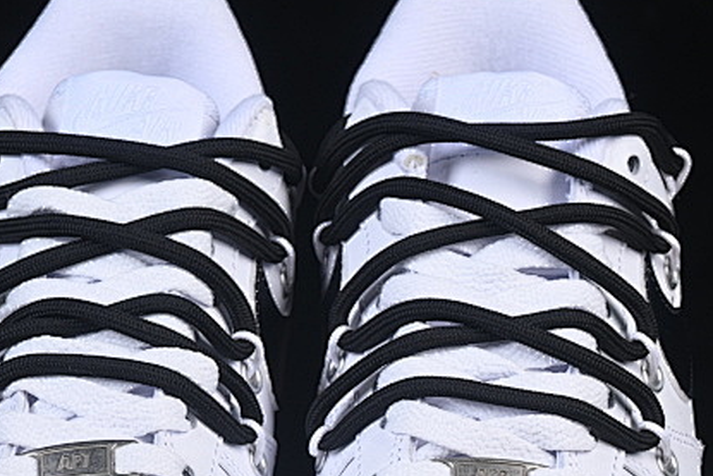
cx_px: 301
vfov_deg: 7.0
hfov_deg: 10.5
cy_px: 524
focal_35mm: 195
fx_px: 3863
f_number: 8
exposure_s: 1/80
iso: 160
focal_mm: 50
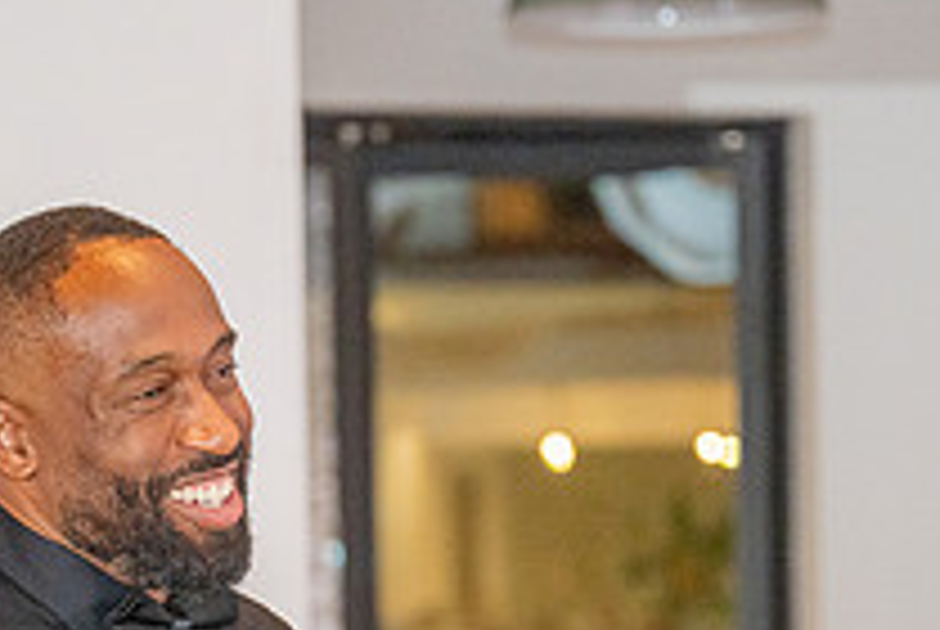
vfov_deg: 7.0
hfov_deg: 10.6
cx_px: 202
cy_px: 826
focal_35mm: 194
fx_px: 5073
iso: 2000
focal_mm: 70
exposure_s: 1/200
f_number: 2.8
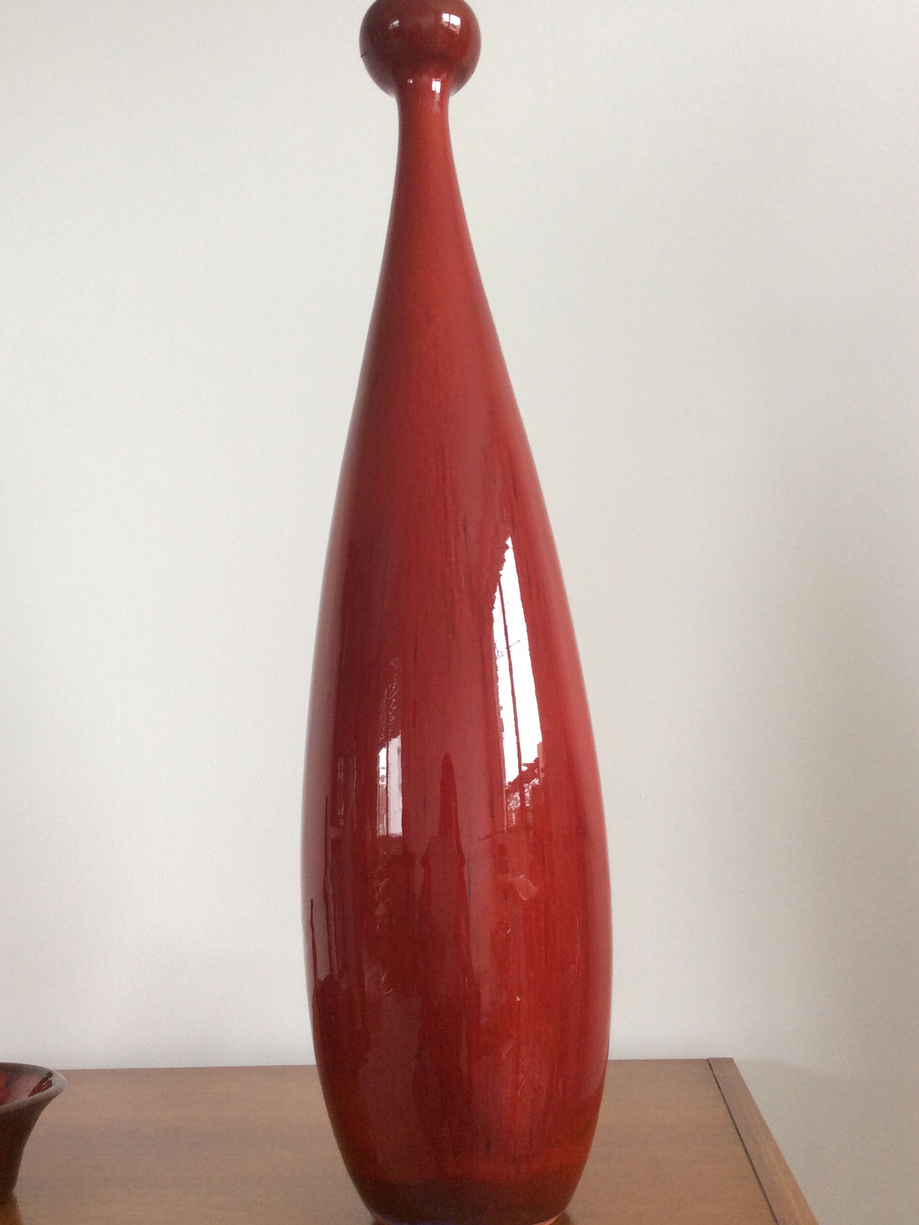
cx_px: 448
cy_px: 619
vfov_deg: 55.4
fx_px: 1168
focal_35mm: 33
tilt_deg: +9.3
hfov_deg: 42.9
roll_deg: +2.6
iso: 50
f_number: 2.4
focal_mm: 3.3
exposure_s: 1/25
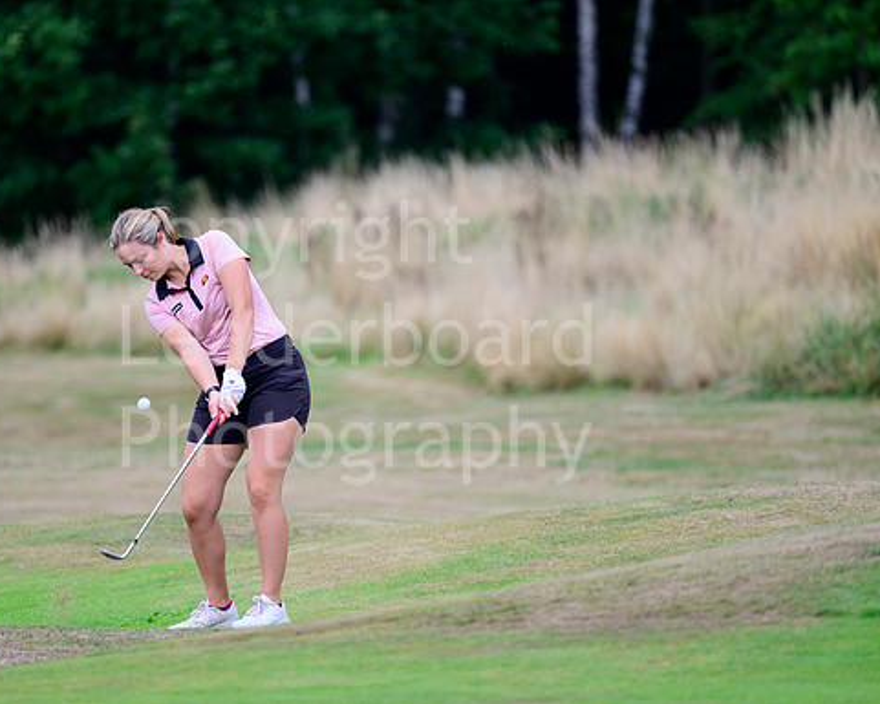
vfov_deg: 3.4
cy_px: 352
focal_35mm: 453
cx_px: 359
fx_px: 11801
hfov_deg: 4.3
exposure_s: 1/1600
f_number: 5.6
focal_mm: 400
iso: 1000
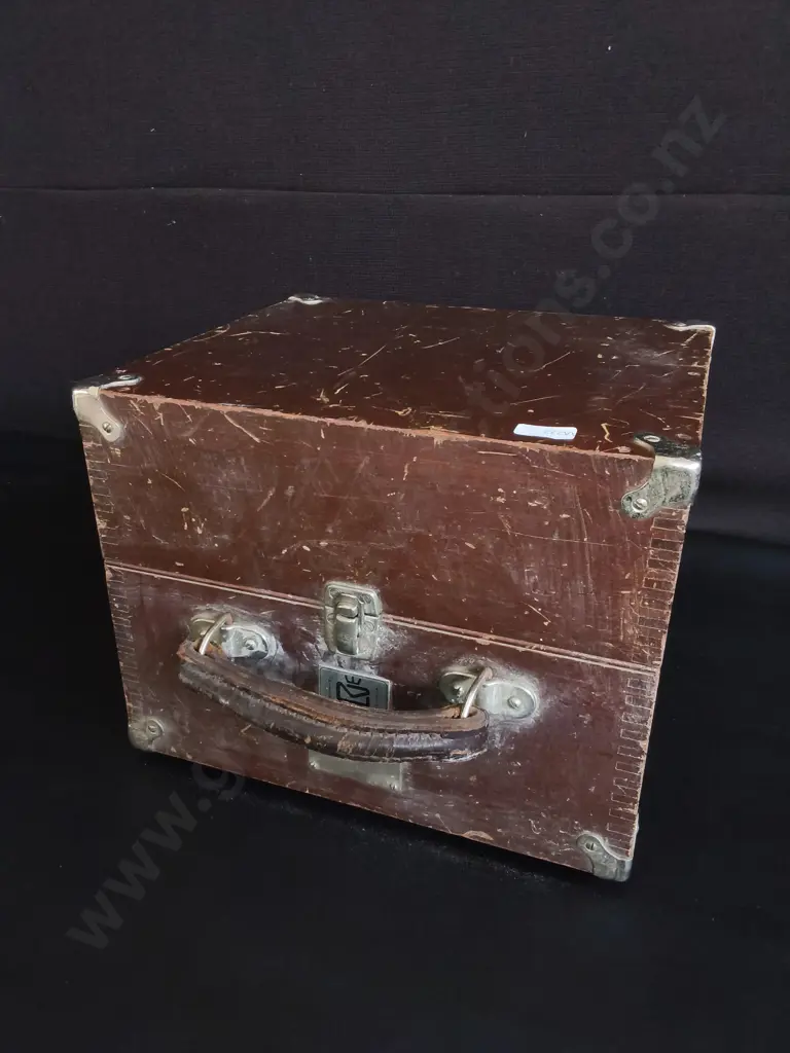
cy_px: 526
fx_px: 822
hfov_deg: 51.4
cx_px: 395
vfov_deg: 65.3
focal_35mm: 27
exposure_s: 1/120
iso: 320
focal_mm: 2.87
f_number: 2
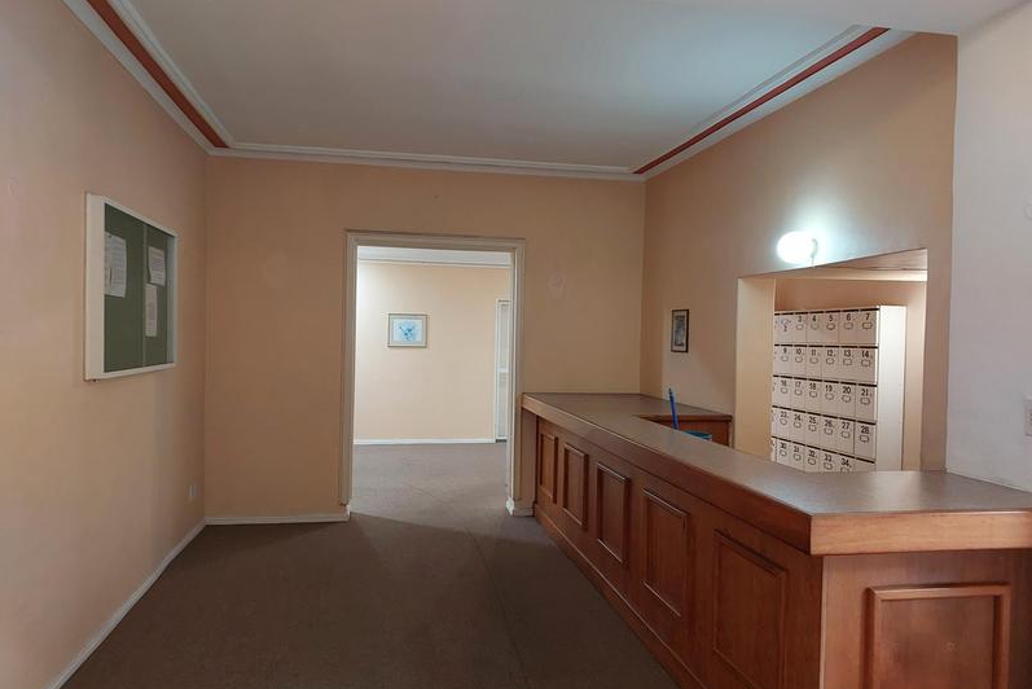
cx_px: 515
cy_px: 346
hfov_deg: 73.7
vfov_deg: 53.2
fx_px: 688
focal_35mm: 24
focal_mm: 5.06
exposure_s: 1/50
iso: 320
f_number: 1.8
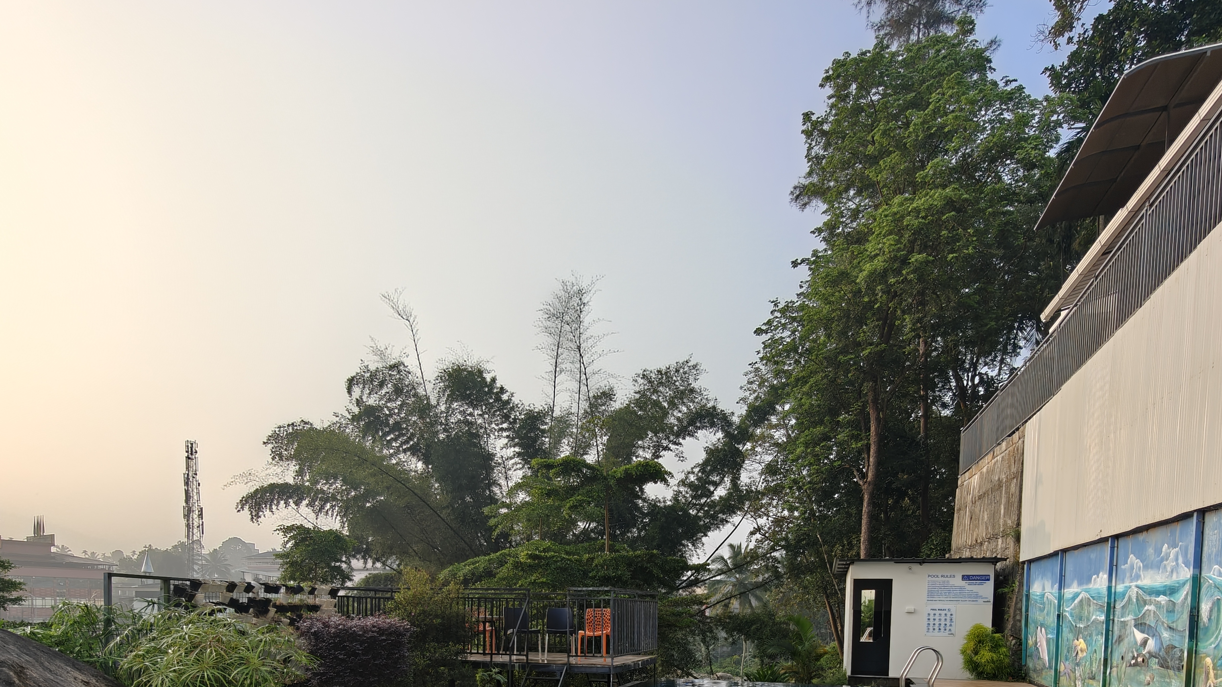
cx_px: 613
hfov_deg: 81.2
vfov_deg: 45.5
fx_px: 713
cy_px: 645
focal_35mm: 22
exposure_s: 1/200
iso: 100
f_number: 2
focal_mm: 2.3
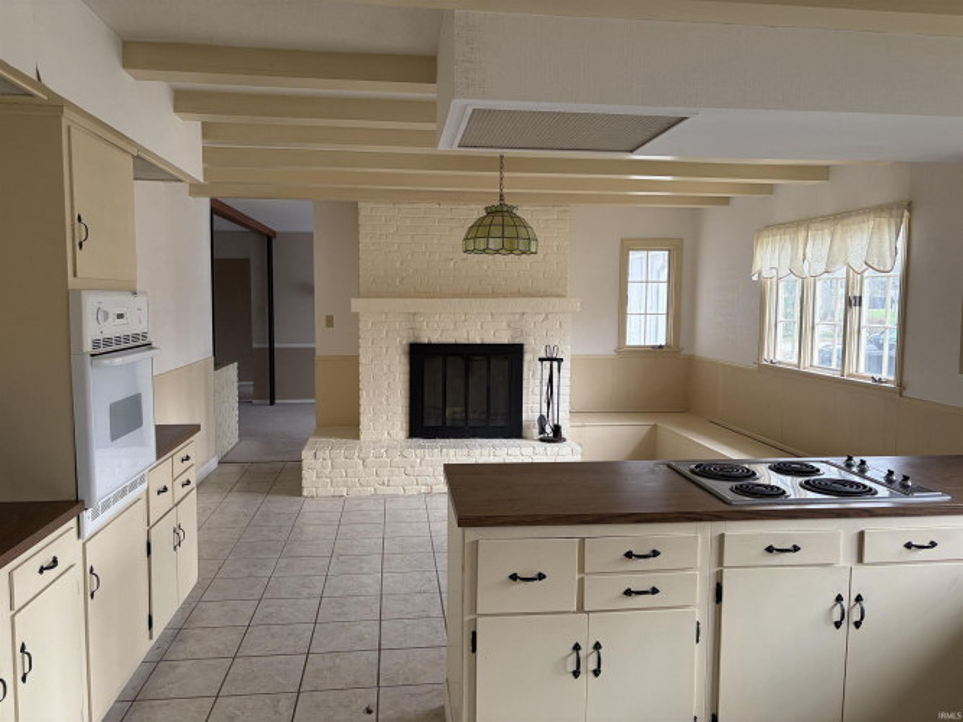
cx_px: 482
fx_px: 723
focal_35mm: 26
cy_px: 361
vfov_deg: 53.0
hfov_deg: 67.3
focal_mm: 5.96
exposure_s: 1/191
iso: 125
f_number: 1.6
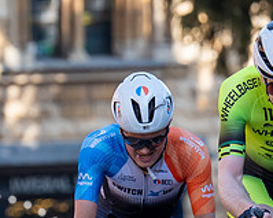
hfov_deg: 2.0
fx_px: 7769
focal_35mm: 962
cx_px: 193
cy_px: 230
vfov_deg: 1.6
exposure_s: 1/1000
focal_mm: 167
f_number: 3.5
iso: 400
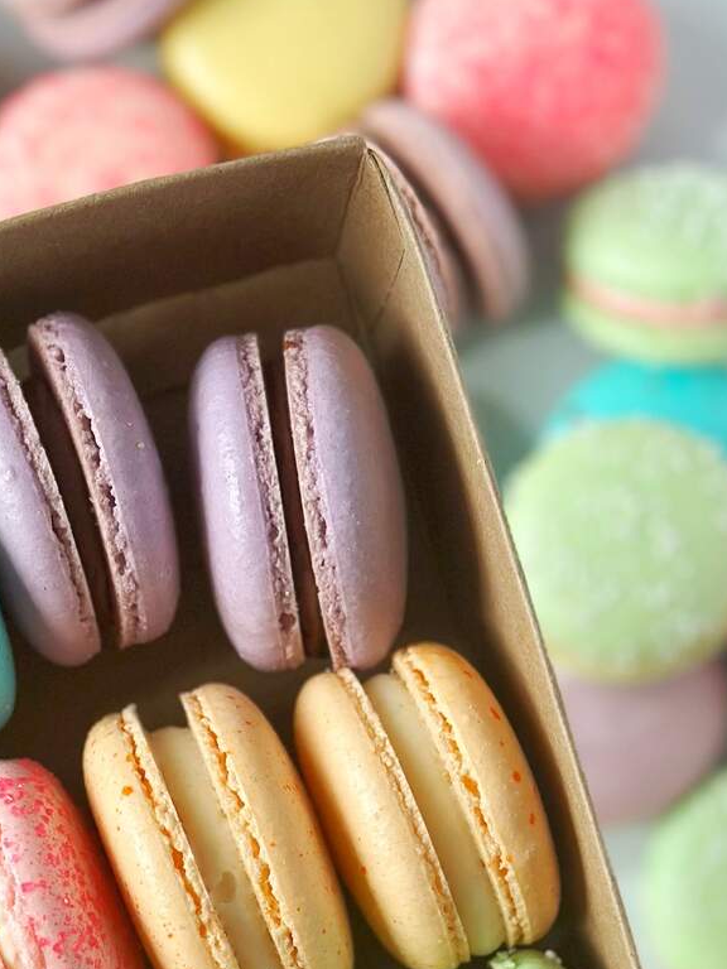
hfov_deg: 14.7
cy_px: 915
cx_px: 145
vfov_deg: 19.2
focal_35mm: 100
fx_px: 2800
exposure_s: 1/587
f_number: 1.78
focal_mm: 6.86
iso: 80
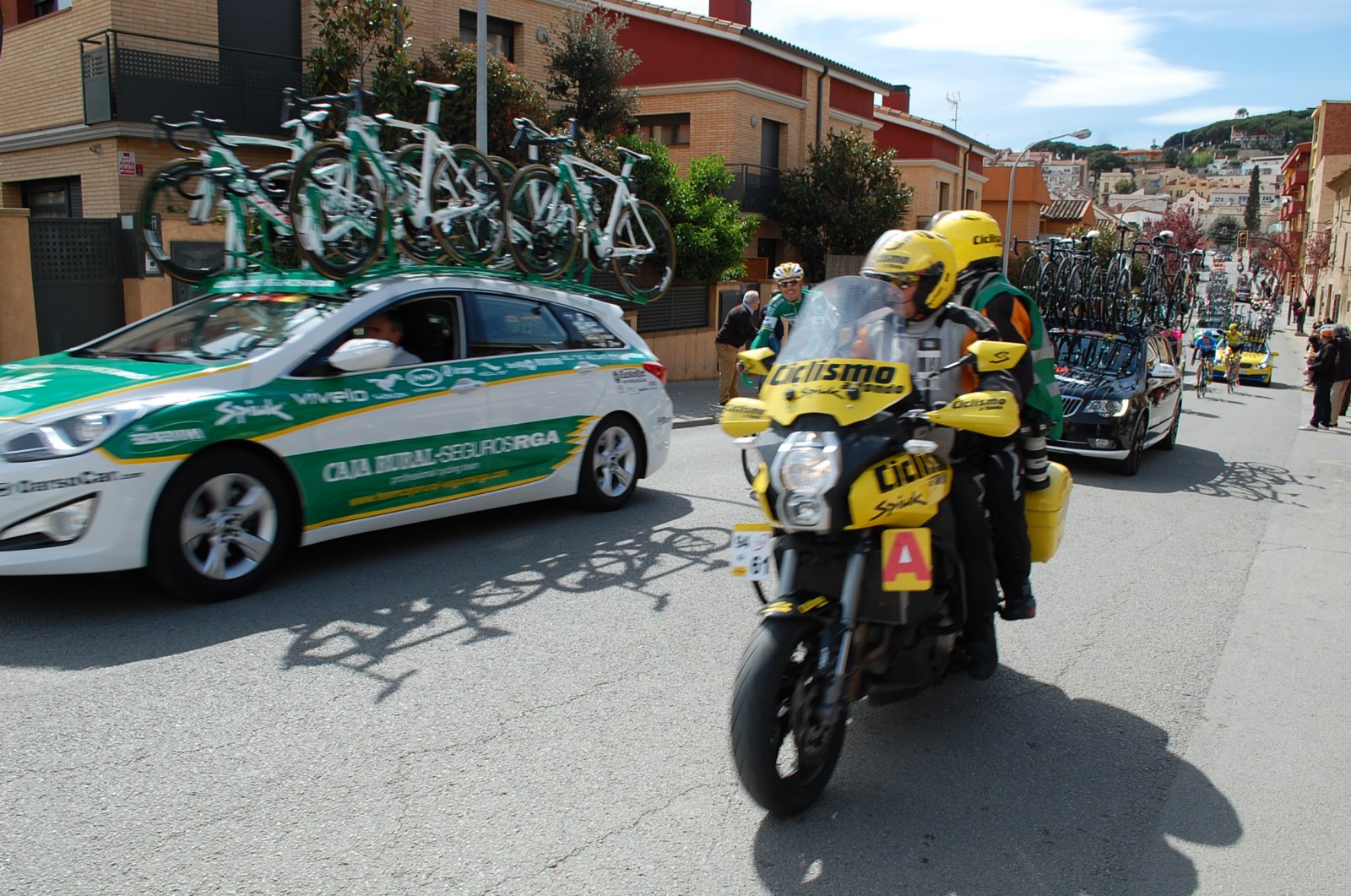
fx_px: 1012
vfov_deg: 47.8
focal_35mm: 27
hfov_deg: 67.5
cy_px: 448
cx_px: 676
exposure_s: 1/320
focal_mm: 18
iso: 200
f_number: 9
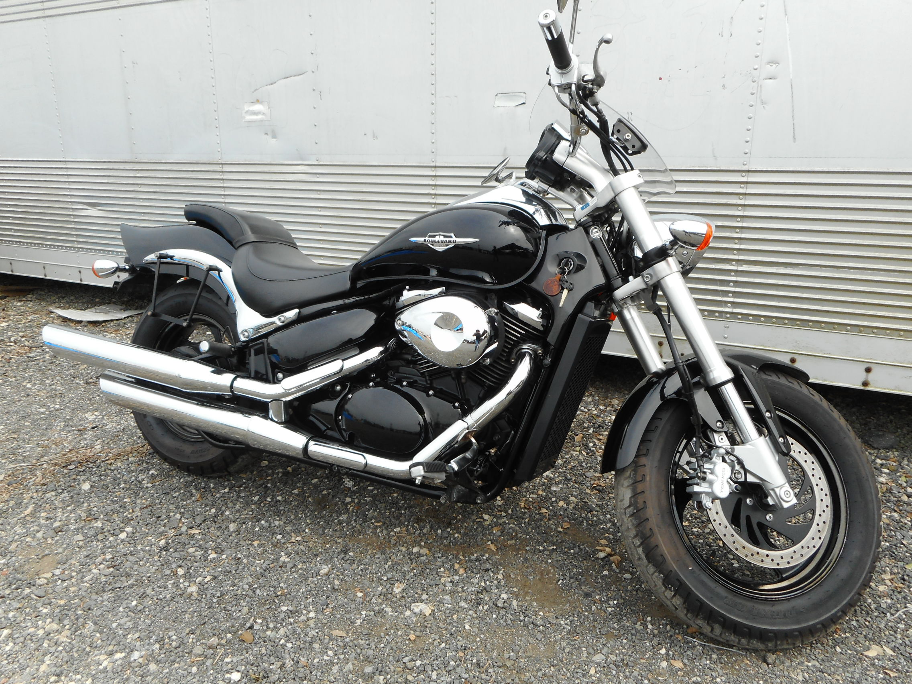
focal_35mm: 25
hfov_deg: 69.4
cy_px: 342
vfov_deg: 54.9
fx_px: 659
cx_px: 456
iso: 80
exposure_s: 1/250
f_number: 3.7
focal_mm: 4.5
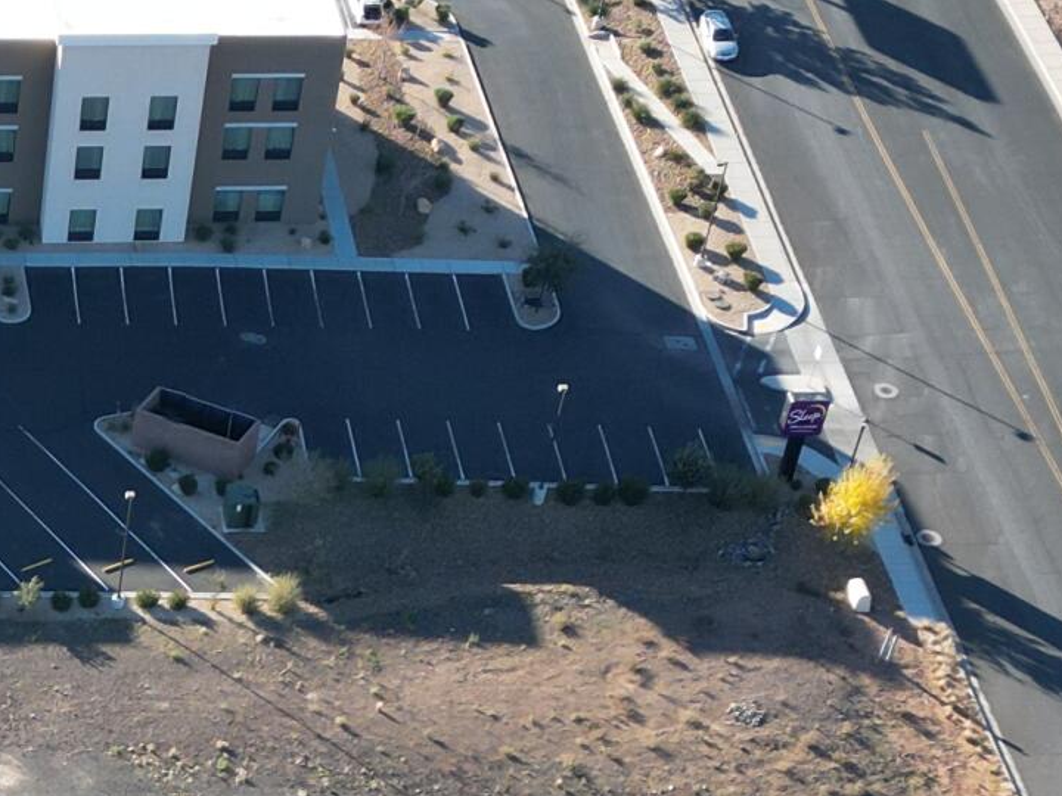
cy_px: 926
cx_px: -304
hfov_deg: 18.3
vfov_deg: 14.4
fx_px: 3068
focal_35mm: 100
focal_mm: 6.72
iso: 140
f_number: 1.7
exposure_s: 1/1000
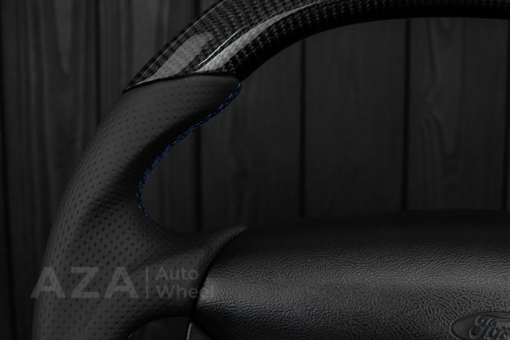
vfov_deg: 25.8
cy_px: 170
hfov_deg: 37.8
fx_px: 744
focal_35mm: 52
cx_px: 255
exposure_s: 1/125
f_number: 6.3
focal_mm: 35
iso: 500
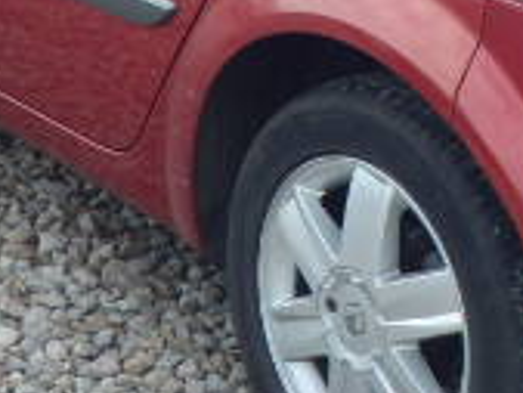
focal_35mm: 144
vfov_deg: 10.2
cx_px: 470
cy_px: 15
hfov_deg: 13.6
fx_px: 2177
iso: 125
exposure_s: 1/200
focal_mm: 6.8
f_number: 4.6
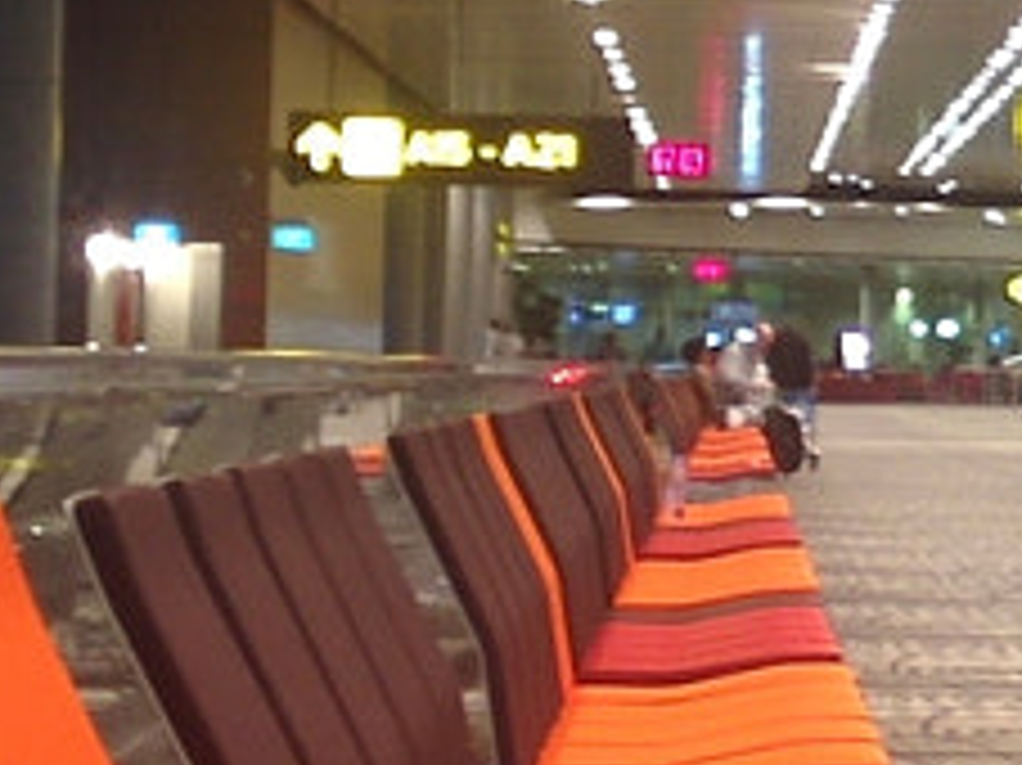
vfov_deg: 6.4
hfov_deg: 8.2
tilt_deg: +1.6
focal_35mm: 233
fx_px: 6875
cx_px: 1724
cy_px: 252
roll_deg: -1.1
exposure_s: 1/20
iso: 250
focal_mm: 4.12
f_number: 2.4
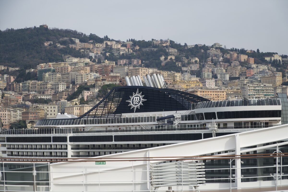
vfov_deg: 16.1
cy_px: 96
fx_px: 680
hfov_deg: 23.9
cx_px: 144
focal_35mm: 85
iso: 100
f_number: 5
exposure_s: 1/500
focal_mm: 57
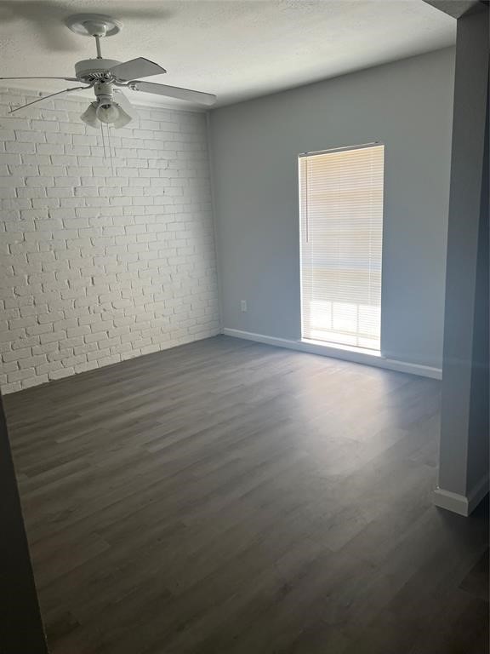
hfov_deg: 53.1
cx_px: 245
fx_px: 491
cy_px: 327
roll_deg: +3.0
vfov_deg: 67.3
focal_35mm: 26
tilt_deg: -12.8
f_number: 1.5
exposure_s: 1/120
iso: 80
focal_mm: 5.7
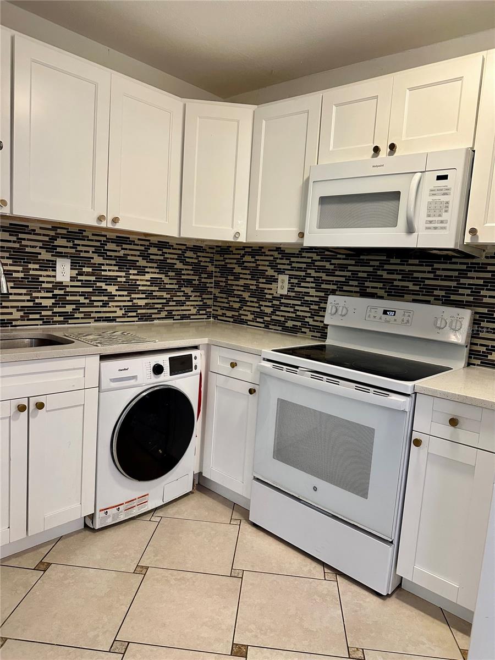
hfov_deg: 56.8
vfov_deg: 71.6
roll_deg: -4.5
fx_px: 458
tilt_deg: -7.0
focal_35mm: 24
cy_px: 330
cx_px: 248
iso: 200
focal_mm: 6.86
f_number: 1.78
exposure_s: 1/120
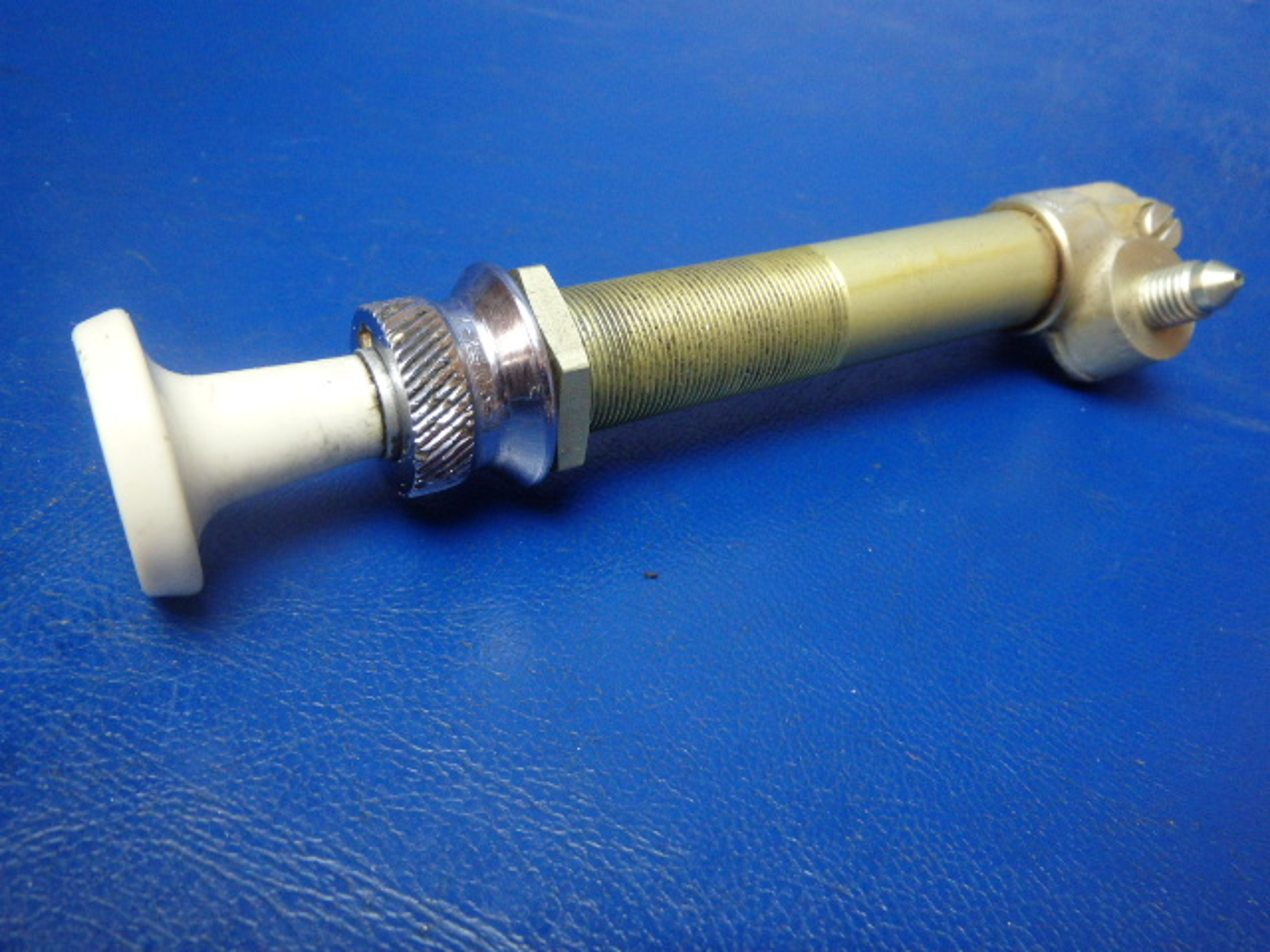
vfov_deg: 49.7
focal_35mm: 28
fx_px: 1027
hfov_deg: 63.4
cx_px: 635
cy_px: 476
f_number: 3.9
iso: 500
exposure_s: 1/30
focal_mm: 5
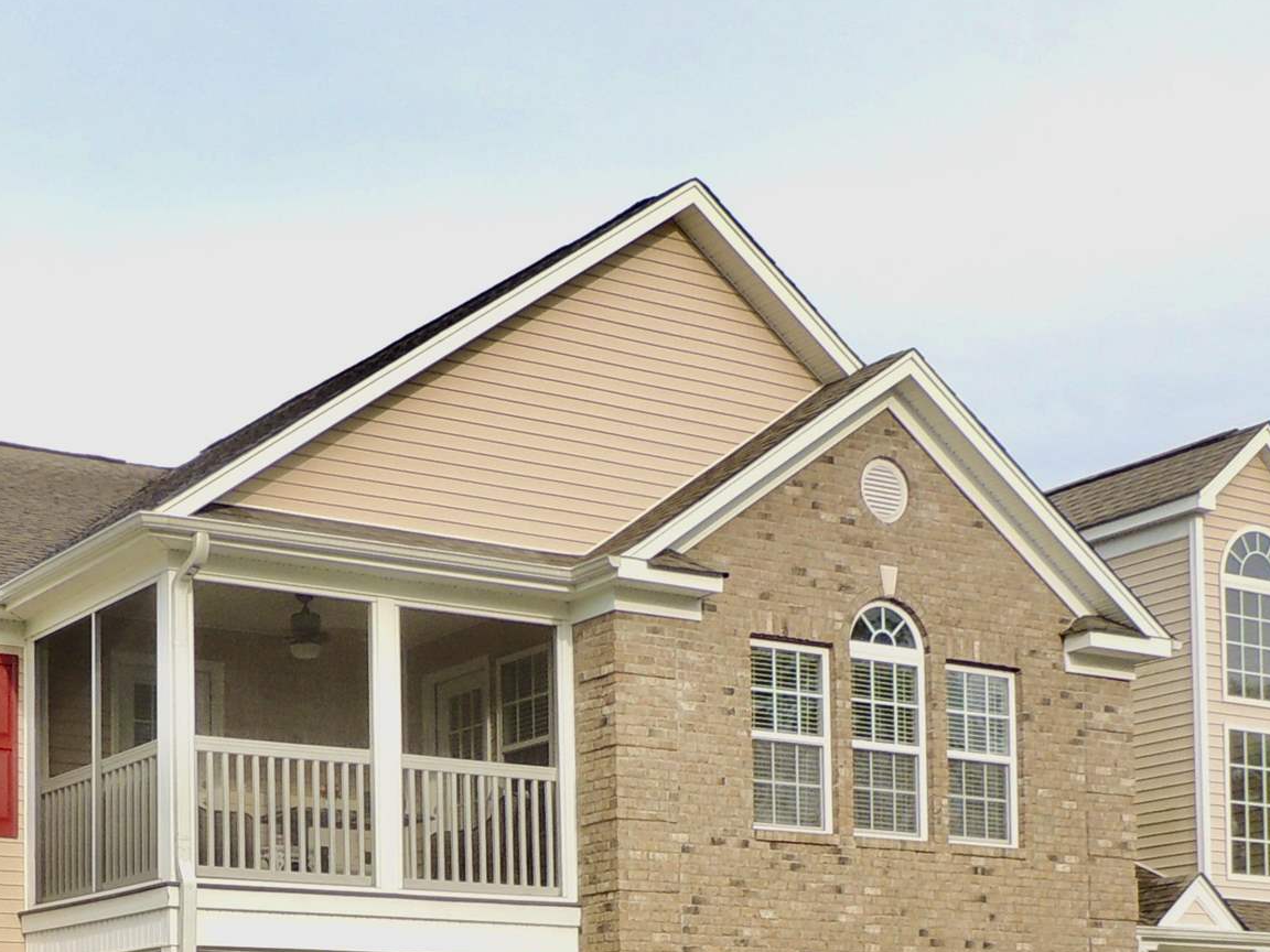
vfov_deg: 21.6
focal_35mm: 64
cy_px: 1086
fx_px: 2348
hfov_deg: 29.9
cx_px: 364
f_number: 3
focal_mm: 4.3
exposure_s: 1/400
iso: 100
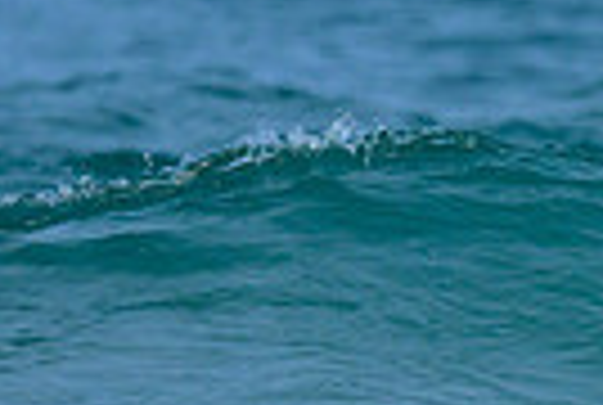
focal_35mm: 4751
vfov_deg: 0.3
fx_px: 79756
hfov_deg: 0.4
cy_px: 192
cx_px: 1184
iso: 360
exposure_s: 1/2000
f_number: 6.3
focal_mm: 800
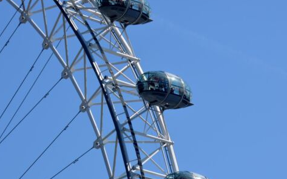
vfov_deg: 3.7
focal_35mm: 351
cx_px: 160
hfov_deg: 6.0
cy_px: 110
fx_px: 2744
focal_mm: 170
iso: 100
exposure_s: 1/160
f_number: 16
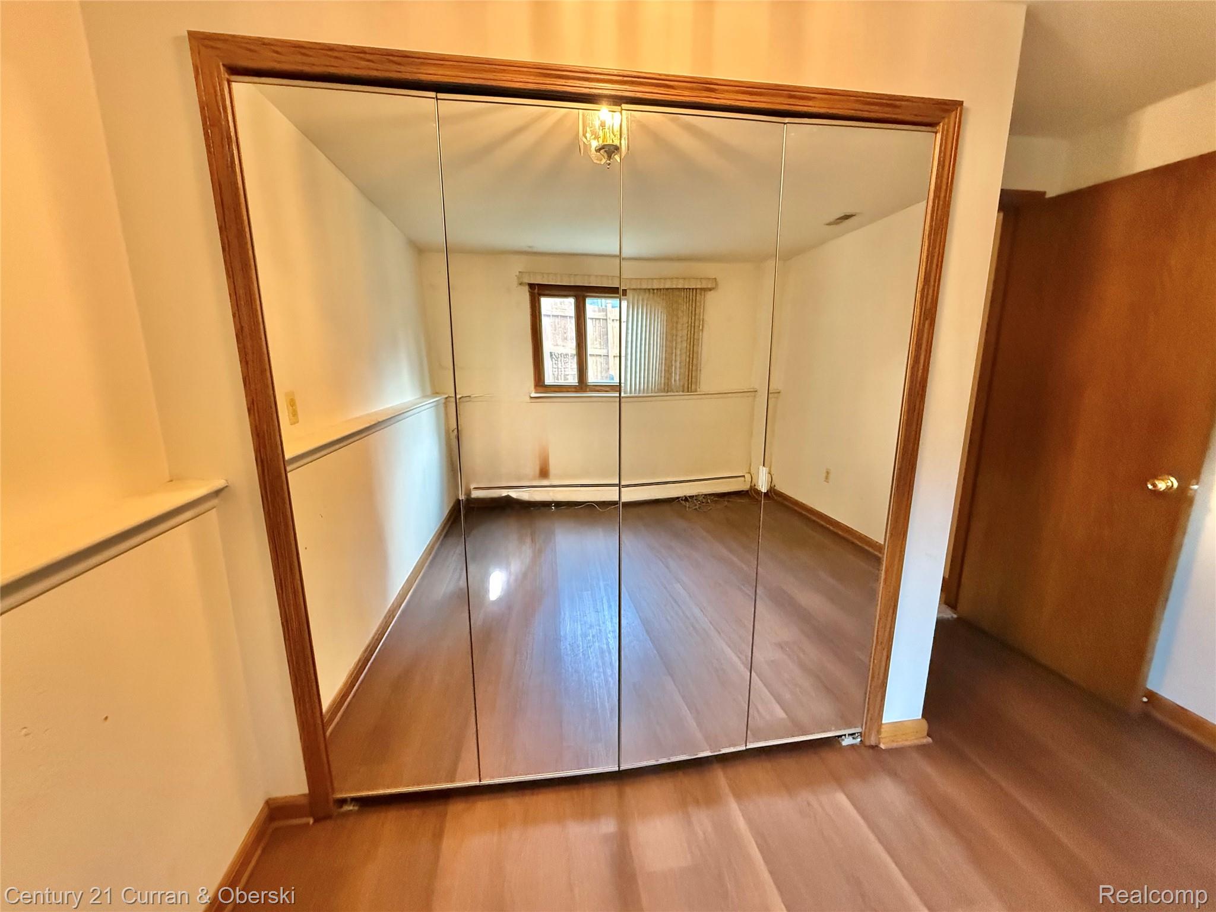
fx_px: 492
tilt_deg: -10.9
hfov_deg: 102.1
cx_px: 608
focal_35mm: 14
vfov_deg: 85.7
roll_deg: +0.5
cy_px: 456
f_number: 2.2
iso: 800
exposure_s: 1/60
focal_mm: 2.22
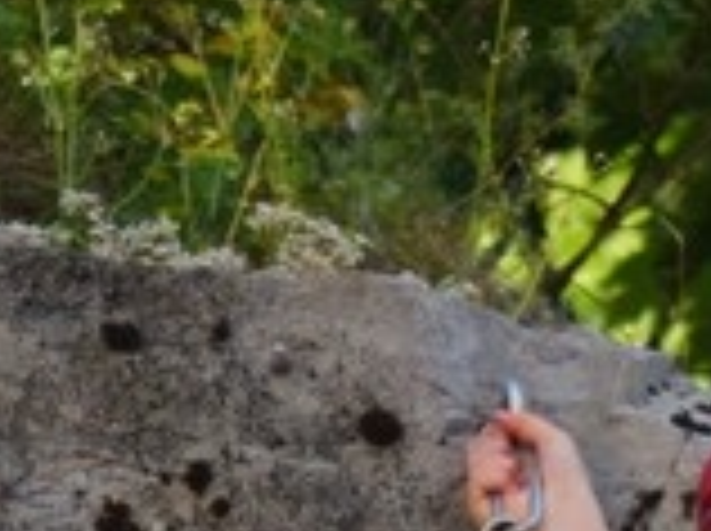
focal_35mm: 936
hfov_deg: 2.1
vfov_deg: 1.6
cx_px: 1062
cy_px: 709
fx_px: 19196
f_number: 4
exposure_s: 1/1250
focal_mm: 100
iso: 800
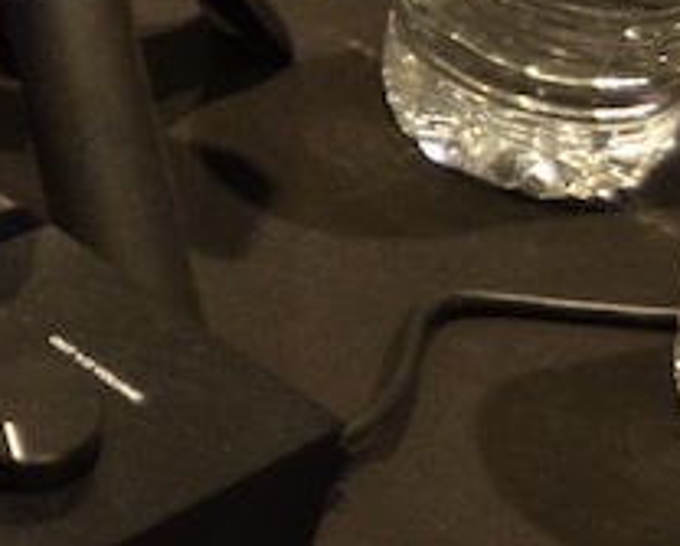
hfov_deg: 7.6
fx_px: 4494
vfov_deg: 6.8
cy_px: -477
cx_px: -1298
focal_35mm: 223
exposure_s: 1/15
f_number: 3.8
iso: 500
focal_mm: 22
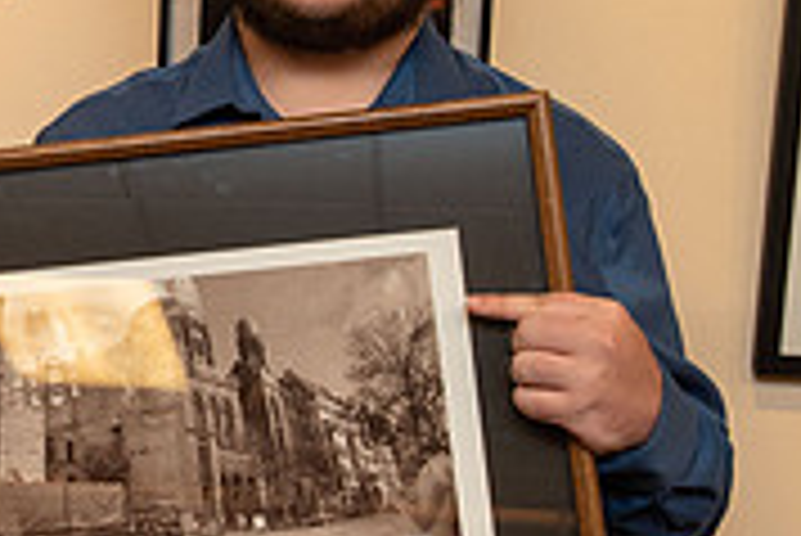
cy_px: 169
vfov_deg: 13.2
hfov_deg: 18.7
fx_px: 2316
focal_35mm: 104
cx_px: -135
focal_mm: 32
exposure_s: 1/125
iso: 1600
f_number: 5.6
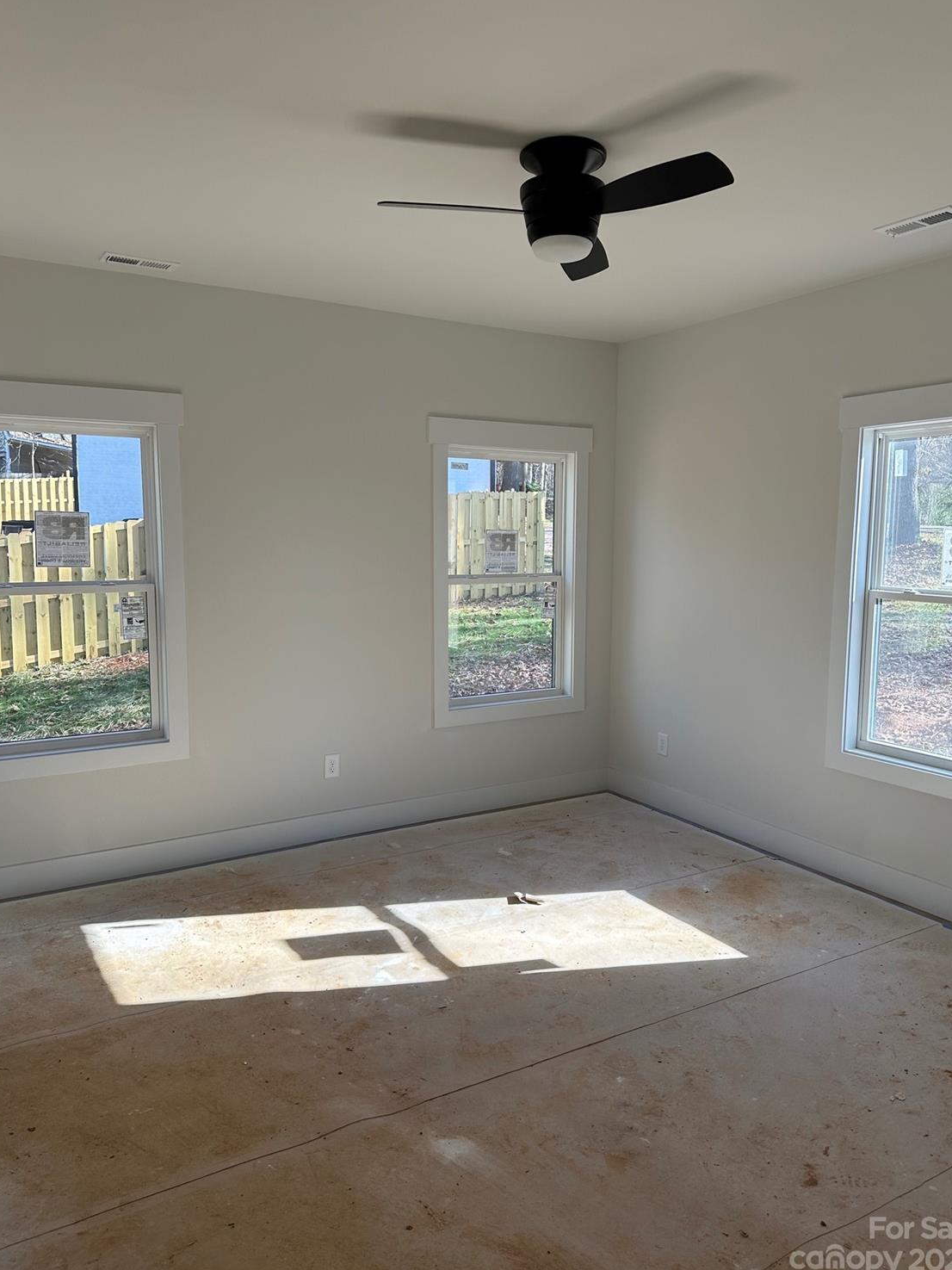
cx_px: 485
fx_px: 917
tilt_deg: -5.6
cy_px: 630
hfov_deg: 54.9
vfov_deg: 69.4
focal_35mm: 25
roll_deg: -1.2
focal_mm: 6.86
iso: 80
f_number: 1.78
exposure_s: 1/357
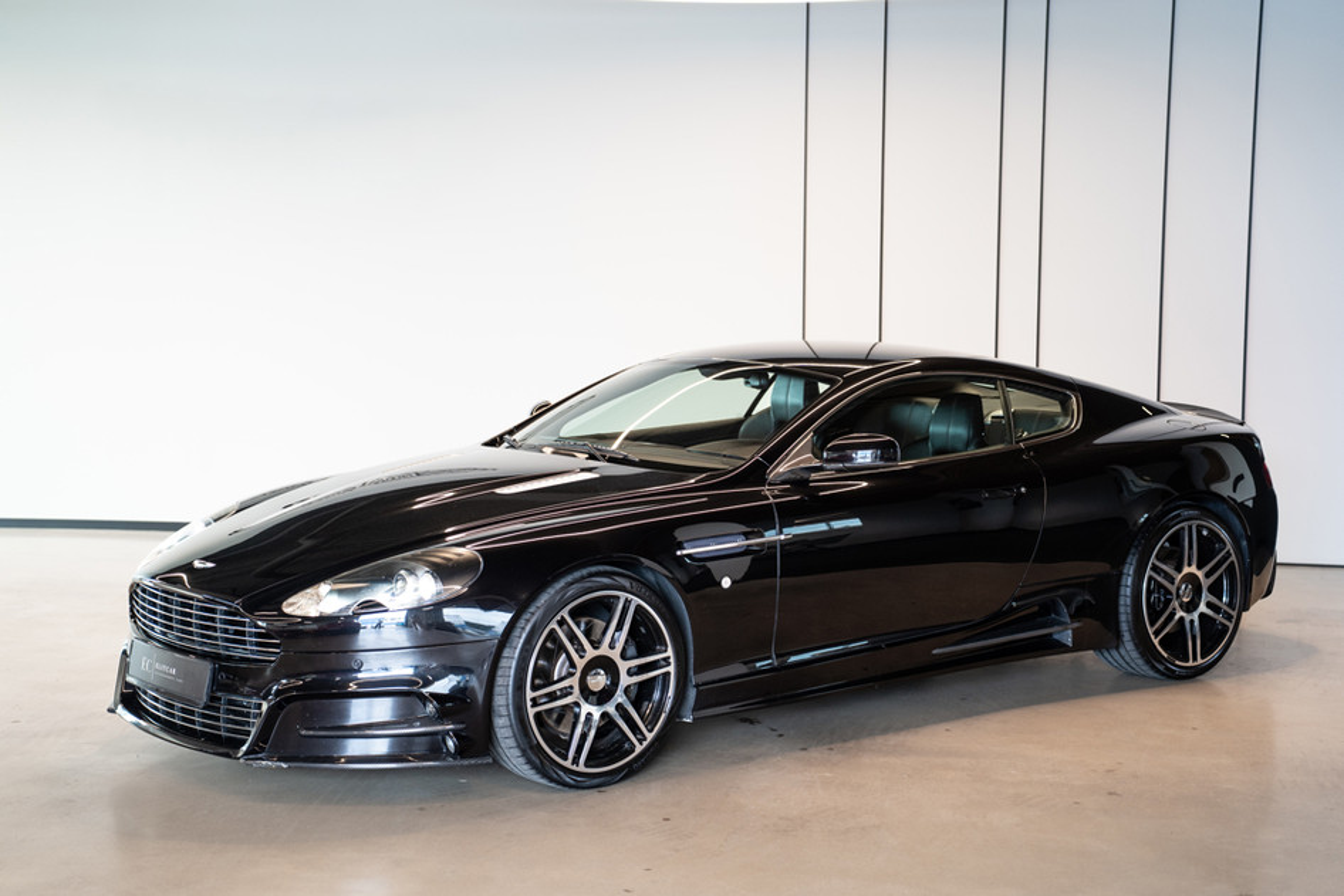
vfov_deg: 23.4
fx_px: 2166
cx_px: 672
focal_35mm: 58
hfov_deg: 34.5
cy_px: 448
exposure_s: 1/100
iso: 800
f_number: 2.8
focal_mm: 58
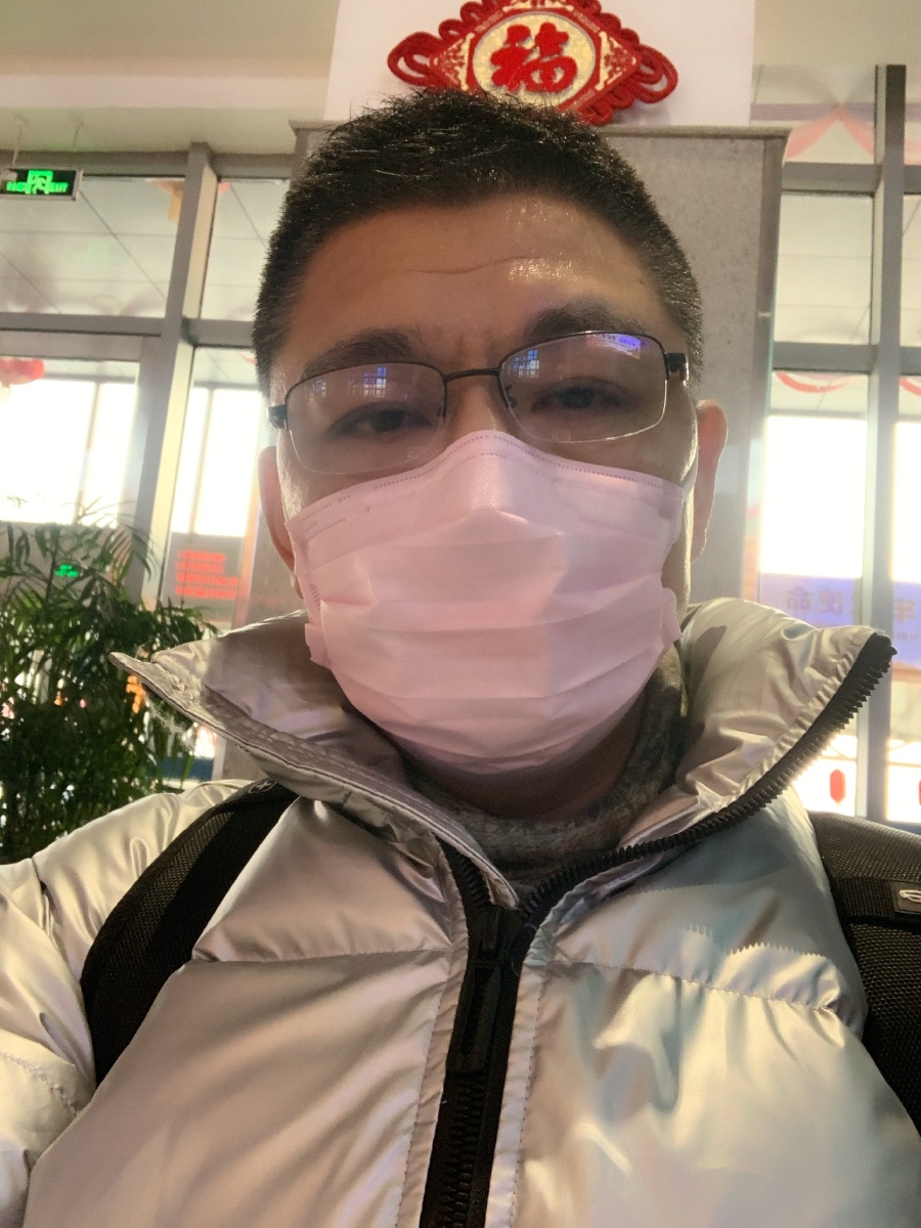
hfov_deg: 44.2
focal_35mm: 32
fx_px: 1135
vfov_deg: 56.8
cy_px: 614
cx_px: 460
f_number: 2.2
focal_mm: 2.87
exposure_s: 1/28
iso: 250
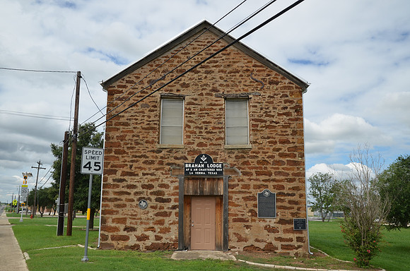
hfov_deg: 59.6
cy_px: 136
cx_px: 205
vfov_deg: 41.5
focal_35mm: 32
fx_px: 358
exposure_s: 1/200
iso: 200
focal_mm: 21
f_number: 7.1
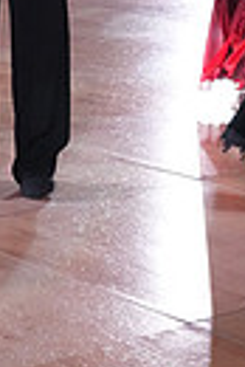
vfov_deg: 14.5
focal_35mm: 134
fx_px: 1364
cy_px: -130
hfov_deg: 10.2
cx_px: 244
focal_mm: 30
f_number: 4
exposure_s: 1/400
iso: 3200
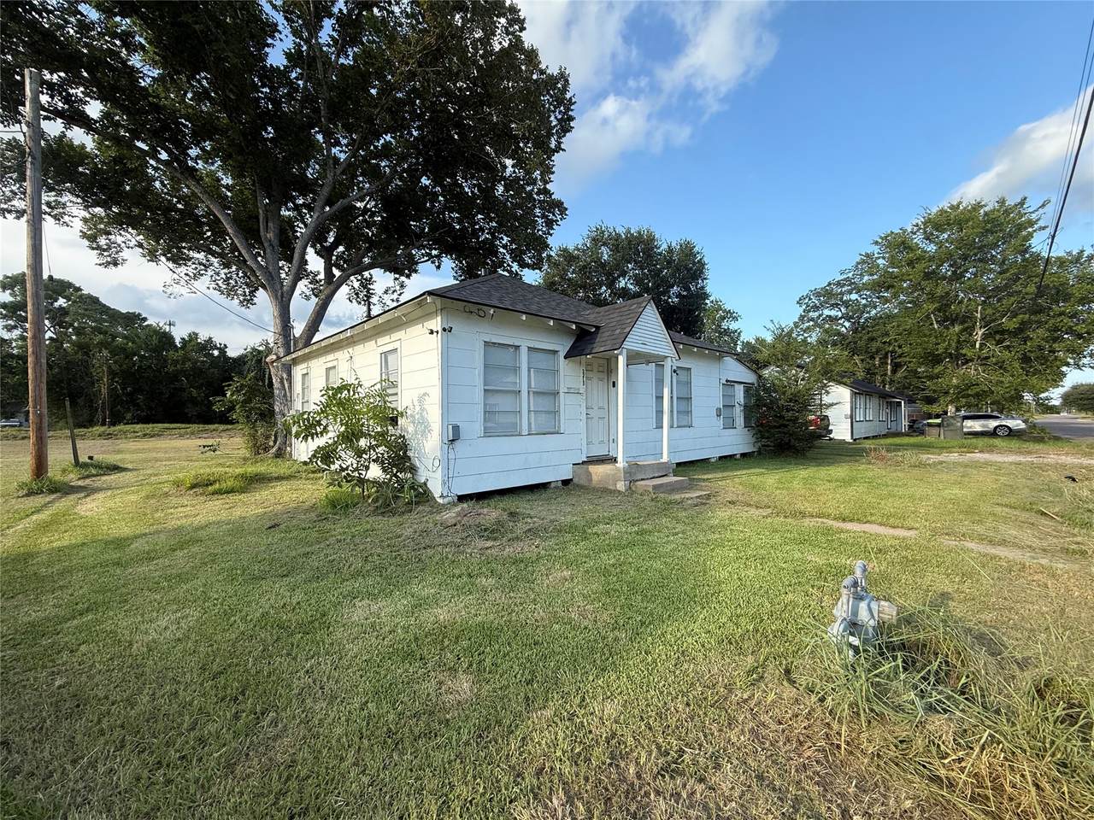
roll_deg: +0.4
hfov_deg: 102.1
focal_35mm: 14
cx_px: 547
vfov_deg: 85.7
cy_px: 410
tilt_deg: +2.3
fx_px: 442
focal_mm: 2.22
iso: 50
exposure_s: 1/545
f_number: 2.2
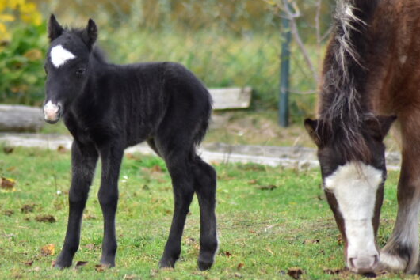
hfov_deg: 5.3
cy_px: 109
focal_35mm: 391
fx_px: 4564
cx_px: 146
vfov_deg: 3.5
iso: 800
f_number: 4.8
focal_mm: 180
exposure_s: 1/1600
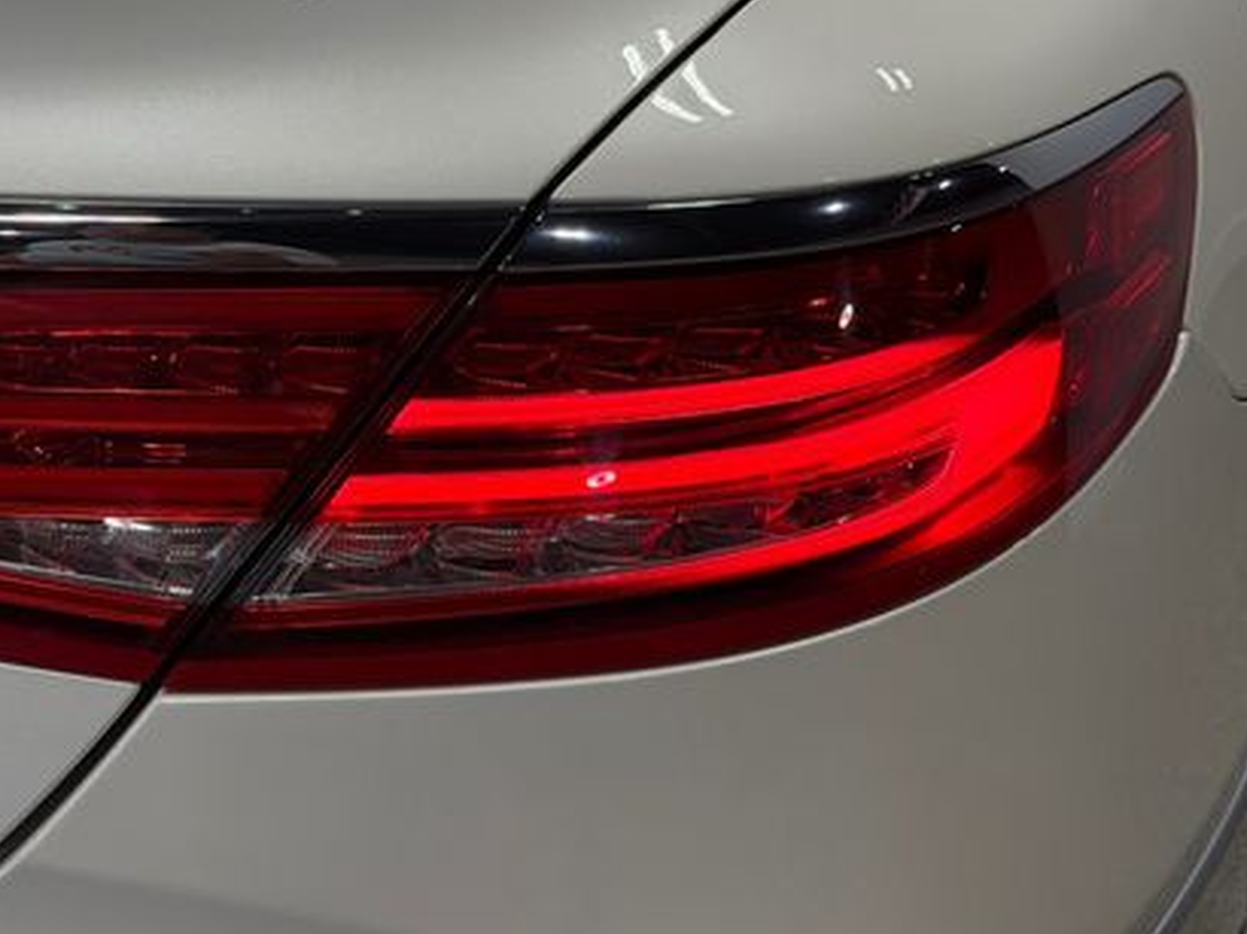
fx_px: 2700
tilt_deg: -20.2
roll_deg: +0.0
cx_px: 380
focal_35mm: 75
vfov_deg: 19.5
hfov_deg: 25.8
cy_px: 280
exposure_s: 1/641
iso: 64
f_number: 1.78
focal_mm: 6.76
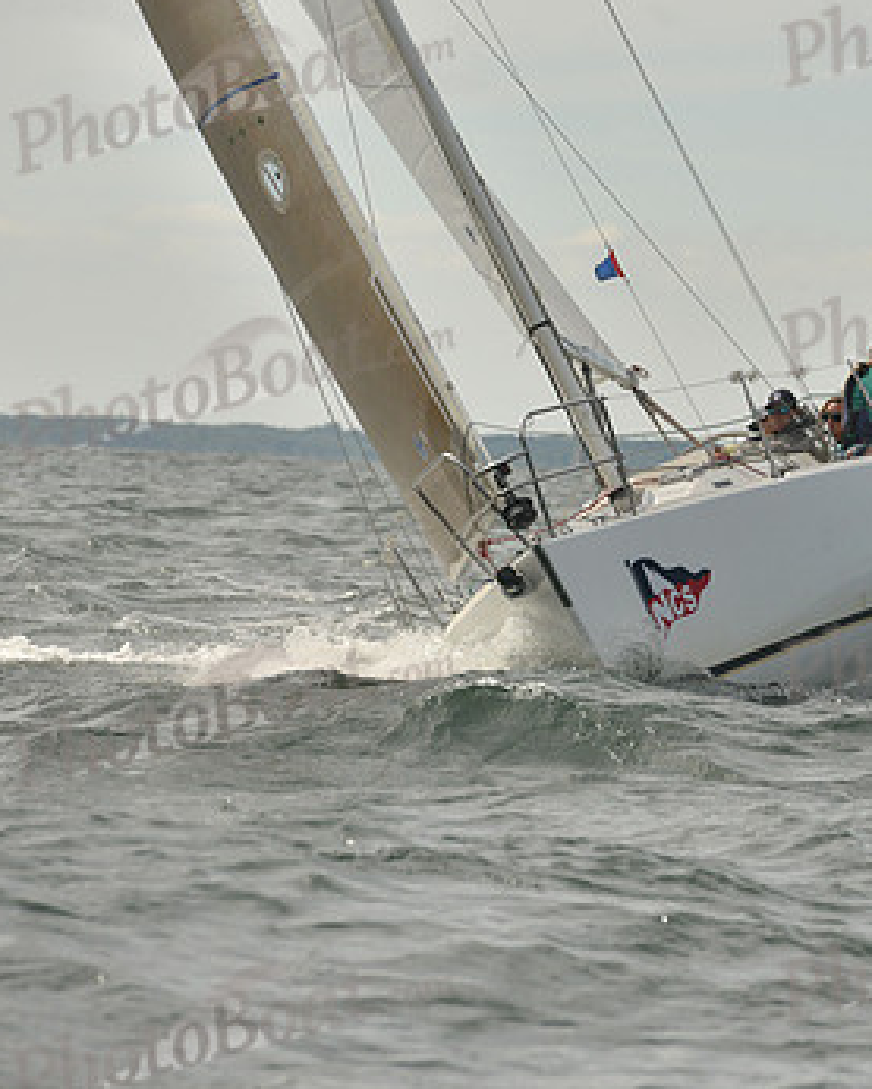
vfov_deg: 6.1
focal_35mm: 315
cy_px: 502
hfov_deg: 4.9
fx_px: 10157
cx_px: 620
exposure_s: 1/1000
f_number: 7.1
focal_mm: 200
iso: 320
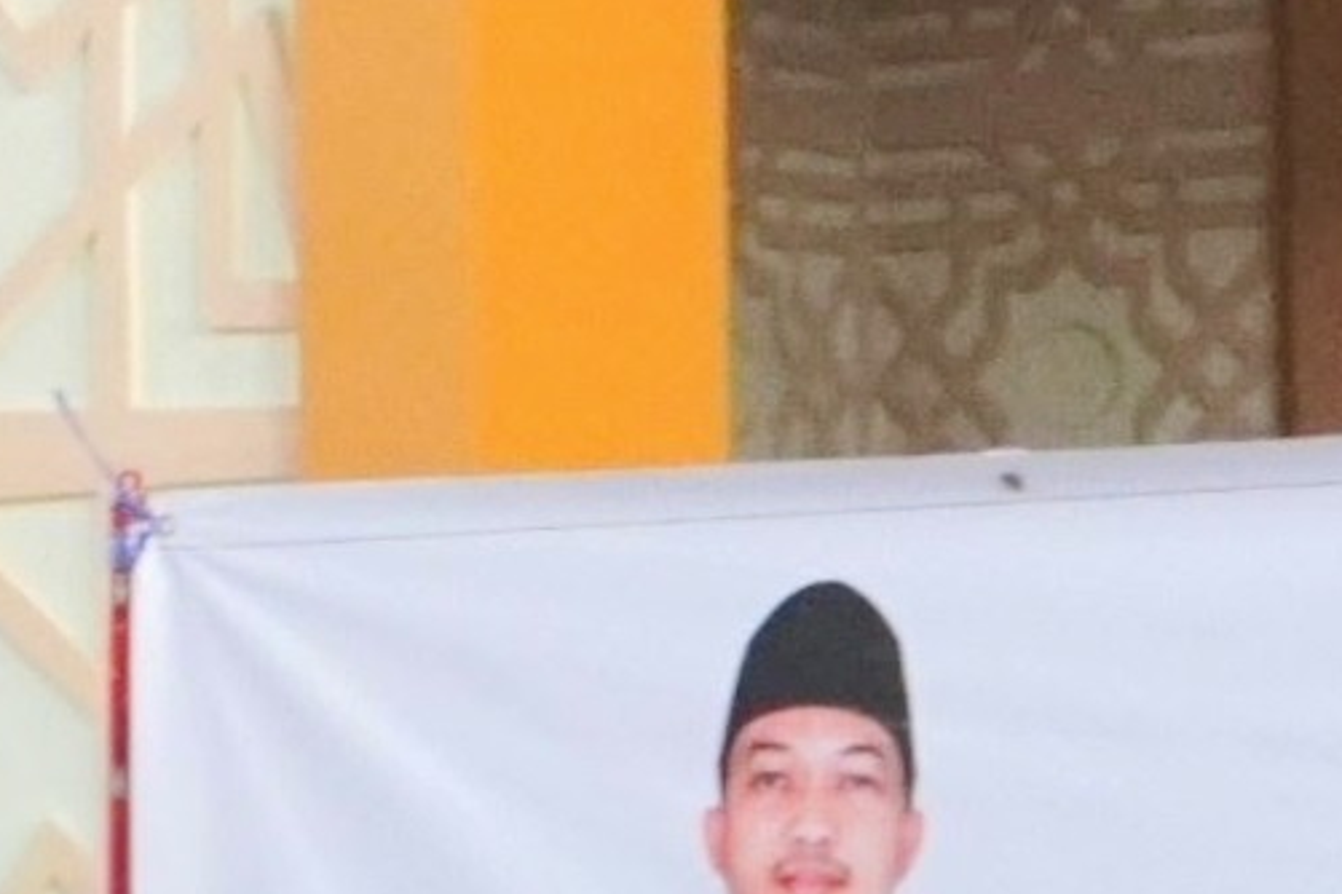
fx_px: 8937
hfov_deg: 8.0
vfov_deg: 5.5
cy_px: 2376
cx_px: 3123
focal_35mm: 240
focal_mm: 29
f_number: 4.5
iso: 1600
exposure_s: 1/160
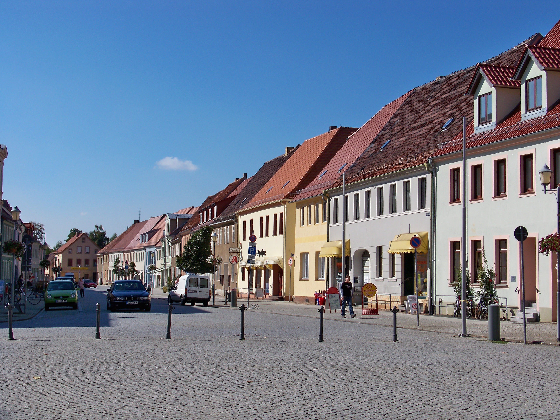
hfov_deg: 33.8
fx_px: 922
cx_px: 280
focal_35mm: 57
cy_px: 210
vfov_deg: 25.7
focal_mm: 11.7
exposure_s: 1/800
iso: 64
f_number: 4.5
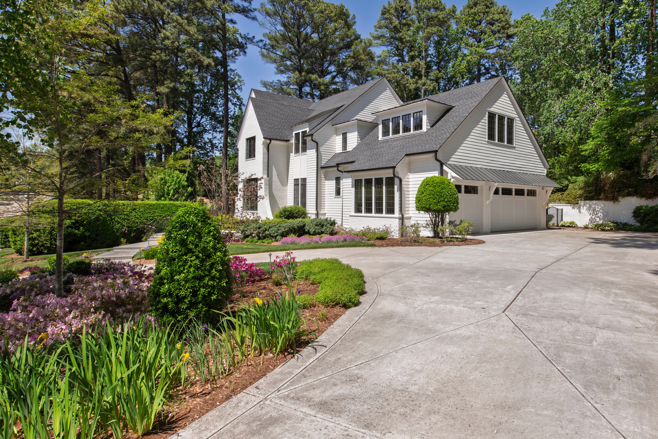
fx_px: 384
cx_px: 375
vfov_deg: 59.4
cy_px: 197
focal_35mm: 21
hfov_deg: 80.7
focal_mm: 18
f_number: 11
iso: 500
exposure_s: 1/400
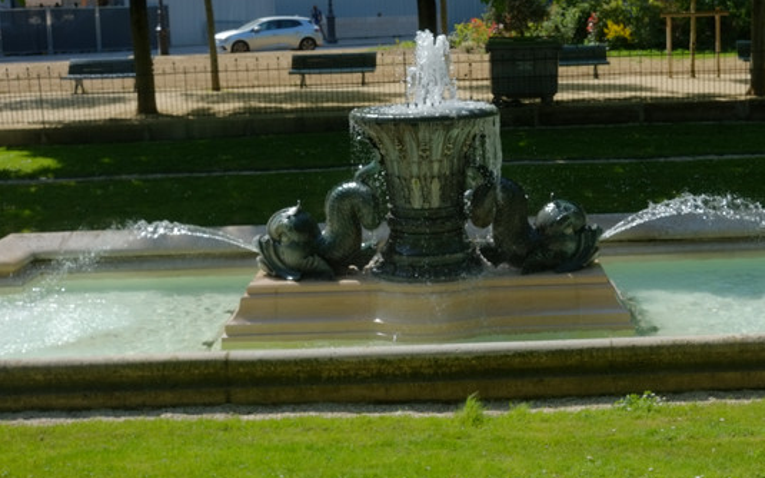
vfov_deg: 25.7
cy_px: 185
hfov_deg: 40.1
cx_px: 456
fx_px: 1042
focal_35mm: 50
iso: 200
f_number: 7.1
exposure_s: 1/420
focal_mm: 27
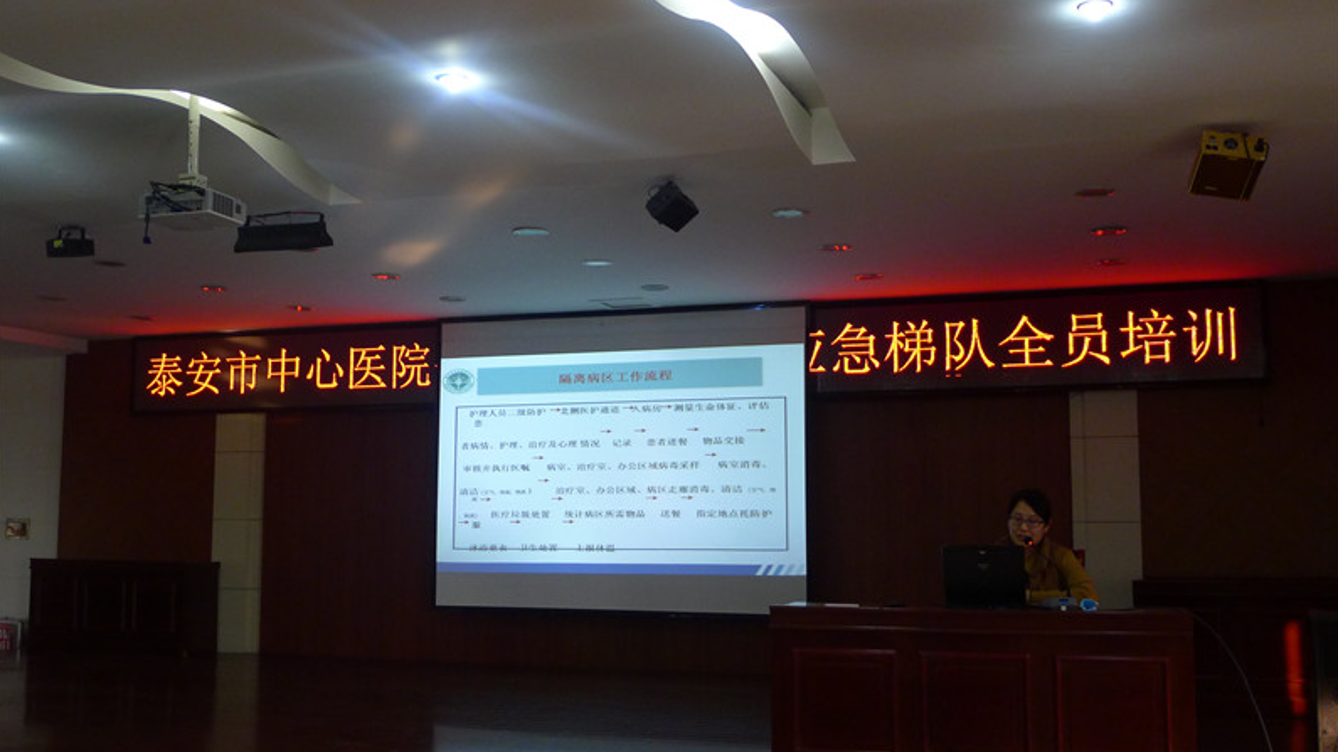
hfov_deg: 51.6
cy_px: 357
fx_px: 1384
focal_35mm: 39
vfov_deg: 30.4
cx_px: 668
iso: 250
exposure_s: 1/80
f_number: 2.4
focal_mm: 7.9
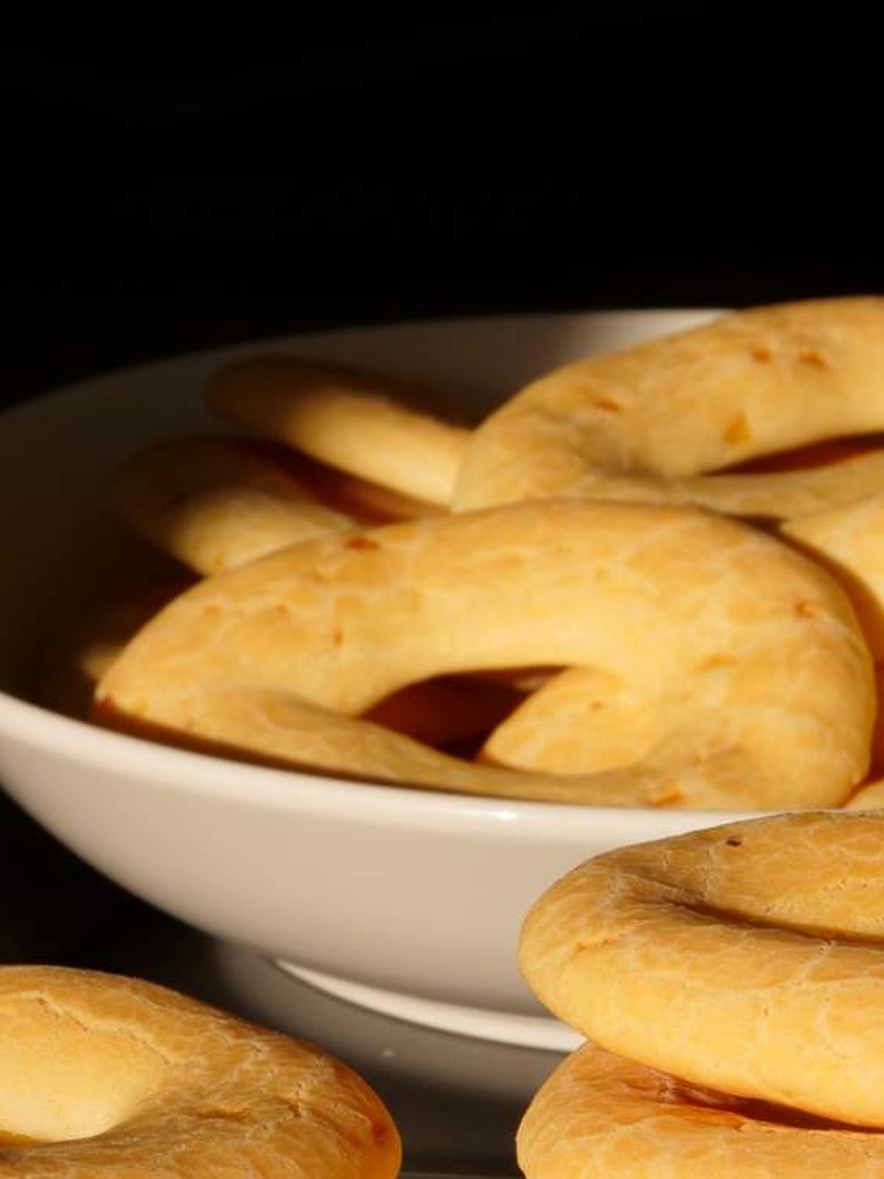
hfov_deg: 5.8
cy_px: 800
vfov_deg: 7.7
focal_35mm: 258
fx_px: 8785
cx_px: 491
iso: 200
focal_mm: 60
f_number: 14
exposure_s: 1/160
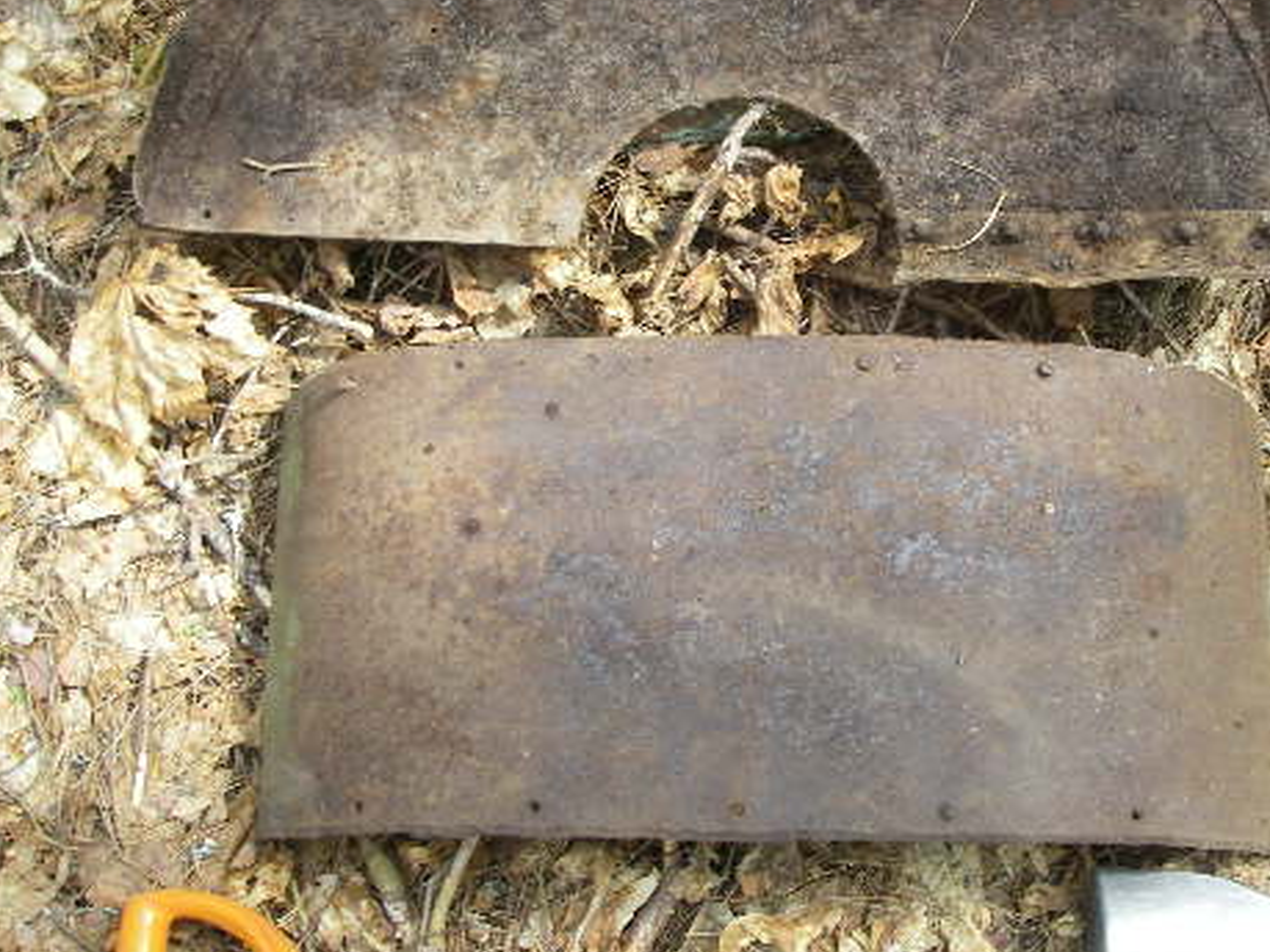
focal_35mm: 53
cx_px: 830
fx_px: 1944
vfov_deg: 27.3
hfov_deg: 35.9
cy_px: 310
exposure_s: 1/50
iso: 64
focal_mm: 6.3
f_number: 3.3
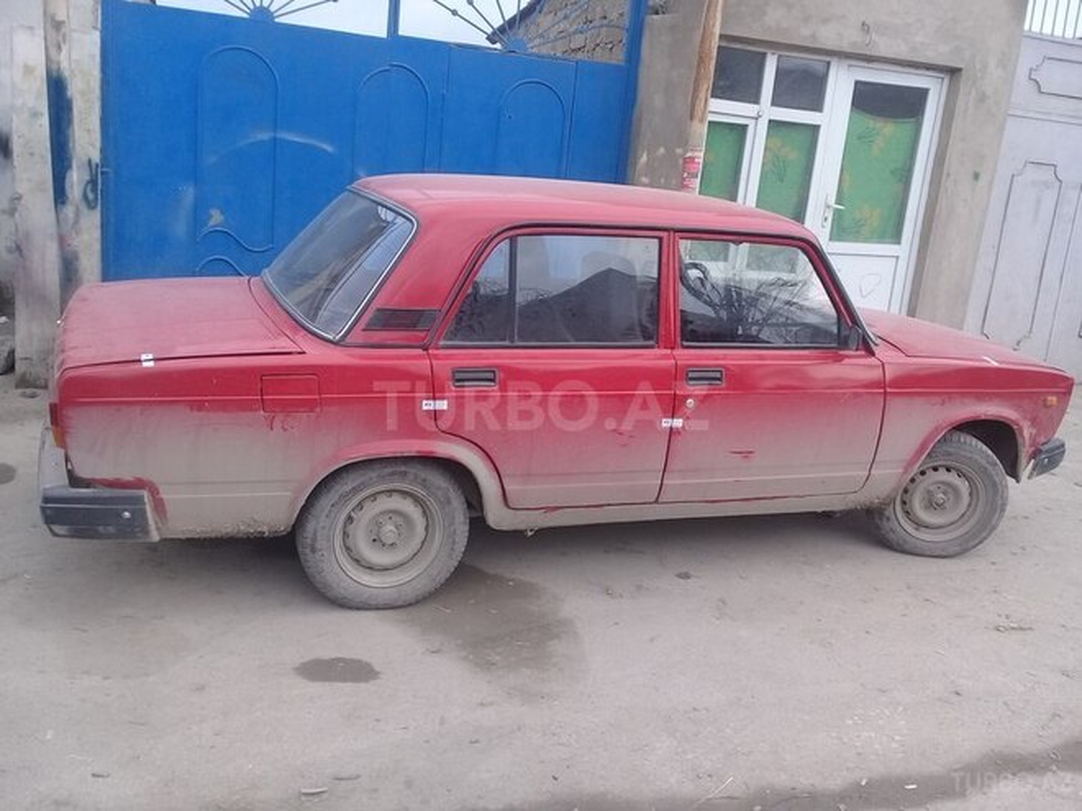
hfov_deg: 58.4
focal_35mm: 31
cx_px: 541
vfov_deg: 45.4
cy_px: 406
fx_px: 969
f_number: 2.2
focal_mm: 3.3
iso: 50
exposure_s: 1/323
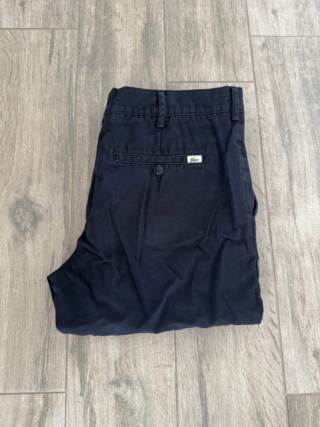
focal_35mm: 24
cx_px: 160
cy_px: 214
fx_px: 296
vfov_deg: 71.6
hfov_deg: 56.8
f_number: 1.78
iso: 320
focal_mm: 6.76
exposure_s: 1/60
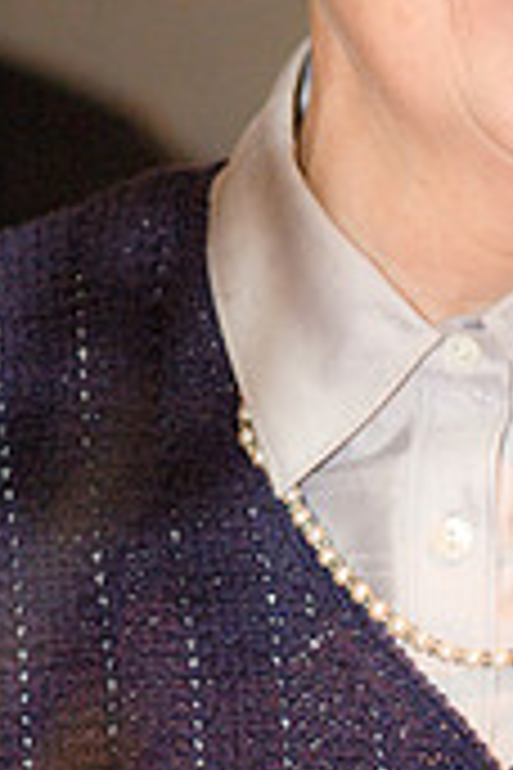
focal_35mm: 414
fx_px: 8855
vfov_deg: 5.0
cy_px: 149
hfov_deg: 3.3
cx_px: 466
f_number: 2.8
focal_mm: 105
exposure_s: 1/40
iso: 800
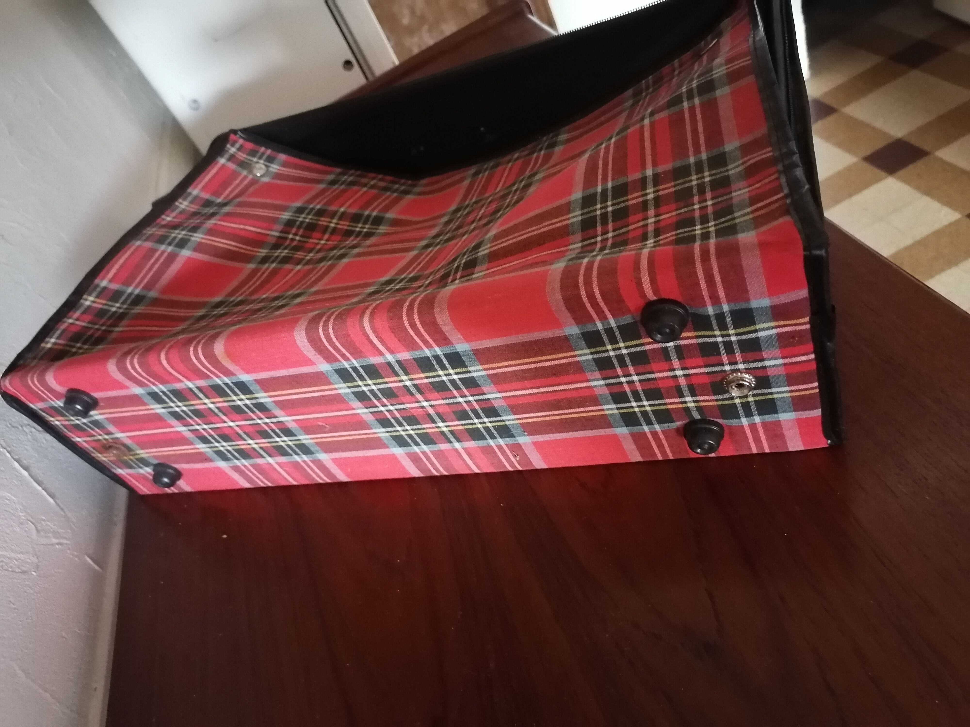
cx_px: 485
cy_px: 364
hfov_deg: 65.3
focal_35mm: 27
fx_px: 757
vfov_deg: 51.4
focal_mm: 5.3
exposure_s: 1/25
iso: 1600
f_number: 1.8
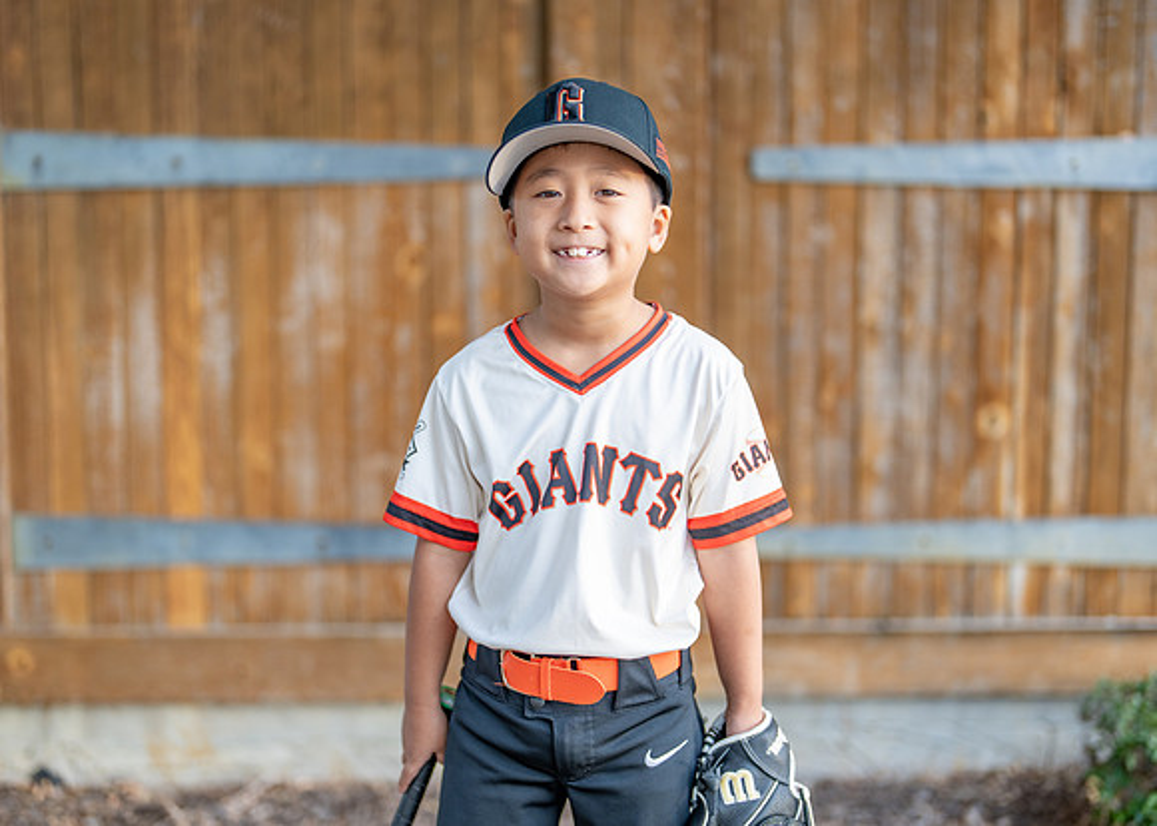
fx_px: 1851
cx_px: 578
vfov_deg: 25.1
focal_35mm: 56
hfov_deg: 34.7
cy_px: 428
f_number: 1.2
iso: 100
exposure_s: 1/400
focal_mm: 50
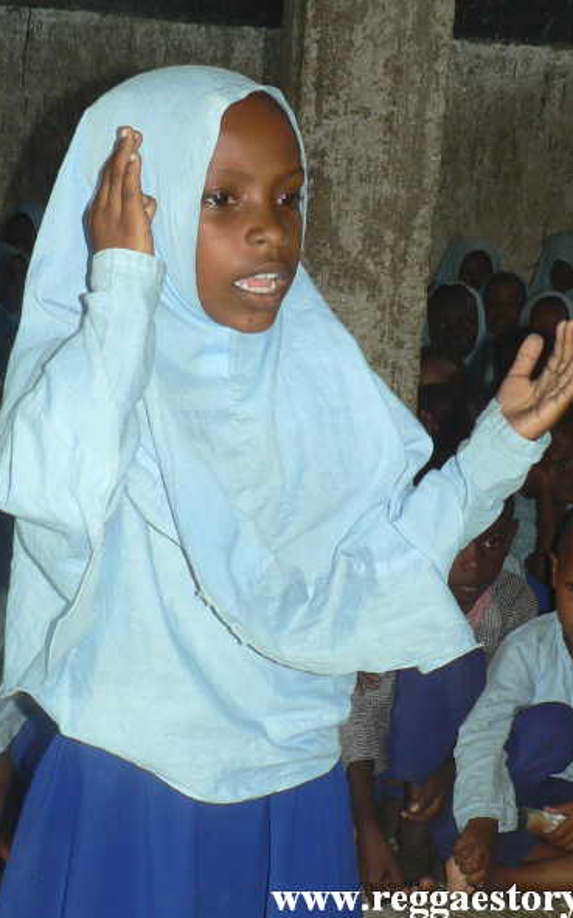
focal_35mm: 56
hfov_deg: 23.1
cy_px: 454
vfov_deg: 36.3
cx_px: 306
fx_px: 1400
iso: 150
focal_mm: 8.9
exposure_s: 1/60
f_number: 2.8
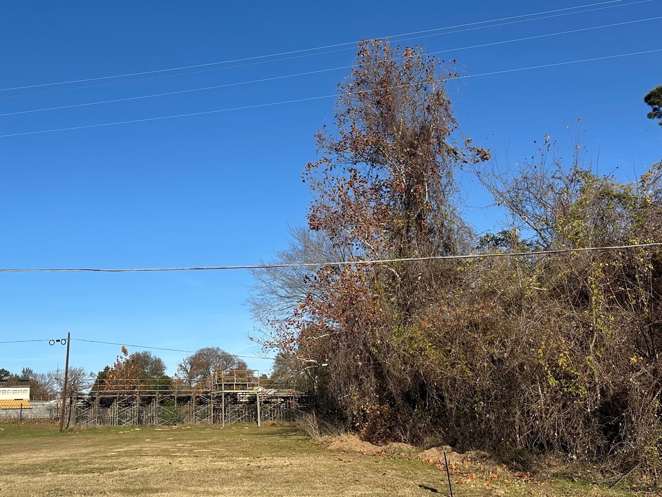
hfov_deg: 48.5
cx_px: 244
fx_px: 727
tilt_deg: +11.8
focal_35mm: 38
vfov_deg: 37.7
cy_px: 281
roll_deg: +1.5
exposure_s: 1/5525
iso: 80
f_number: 1.78
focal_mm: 6.86
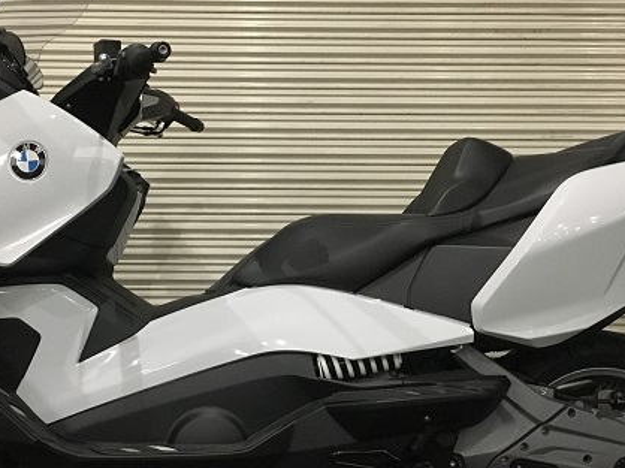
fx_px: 884
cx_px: 259
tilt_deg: +4.0
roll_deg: -0.7
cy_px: 265
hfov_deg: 38.8
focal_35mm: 49
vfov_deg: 29.6
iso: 320
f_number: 2.2
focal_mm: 4.15
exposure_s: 1/15
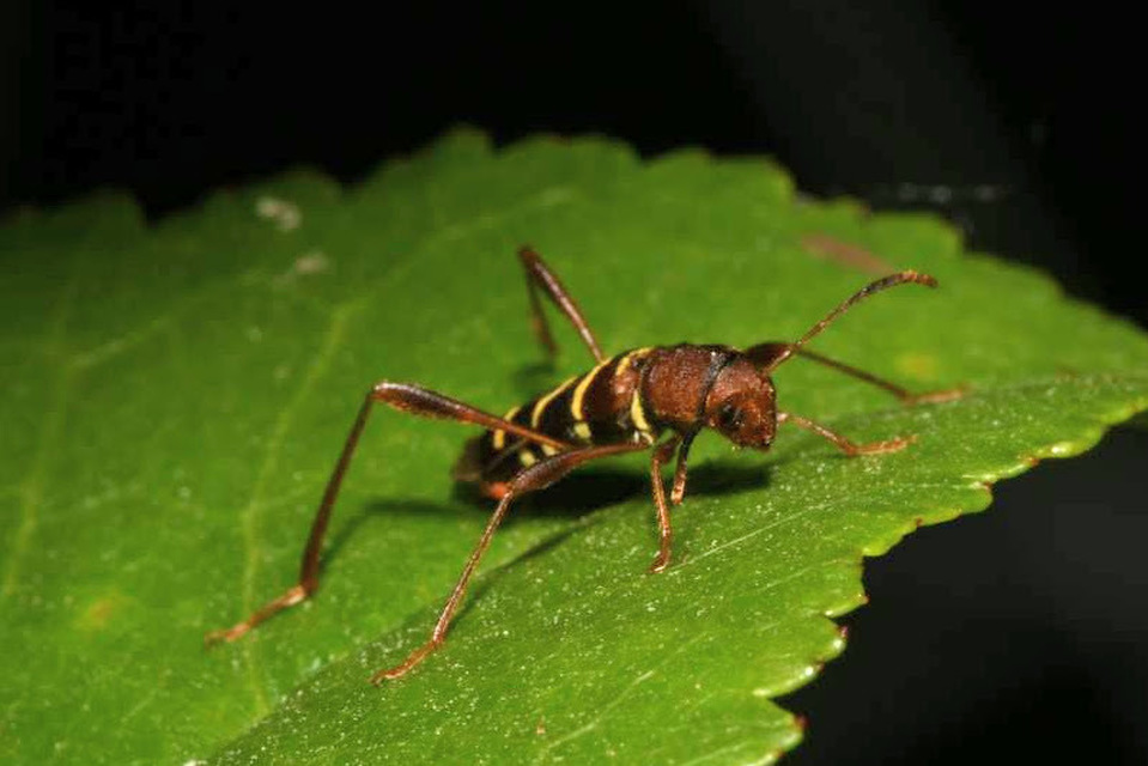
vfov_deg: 8.7
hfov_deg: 13.0
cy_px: 383
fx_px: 5024
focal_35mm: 158
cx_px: 574
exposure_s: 1/60
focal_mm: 105
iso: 100
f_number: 29
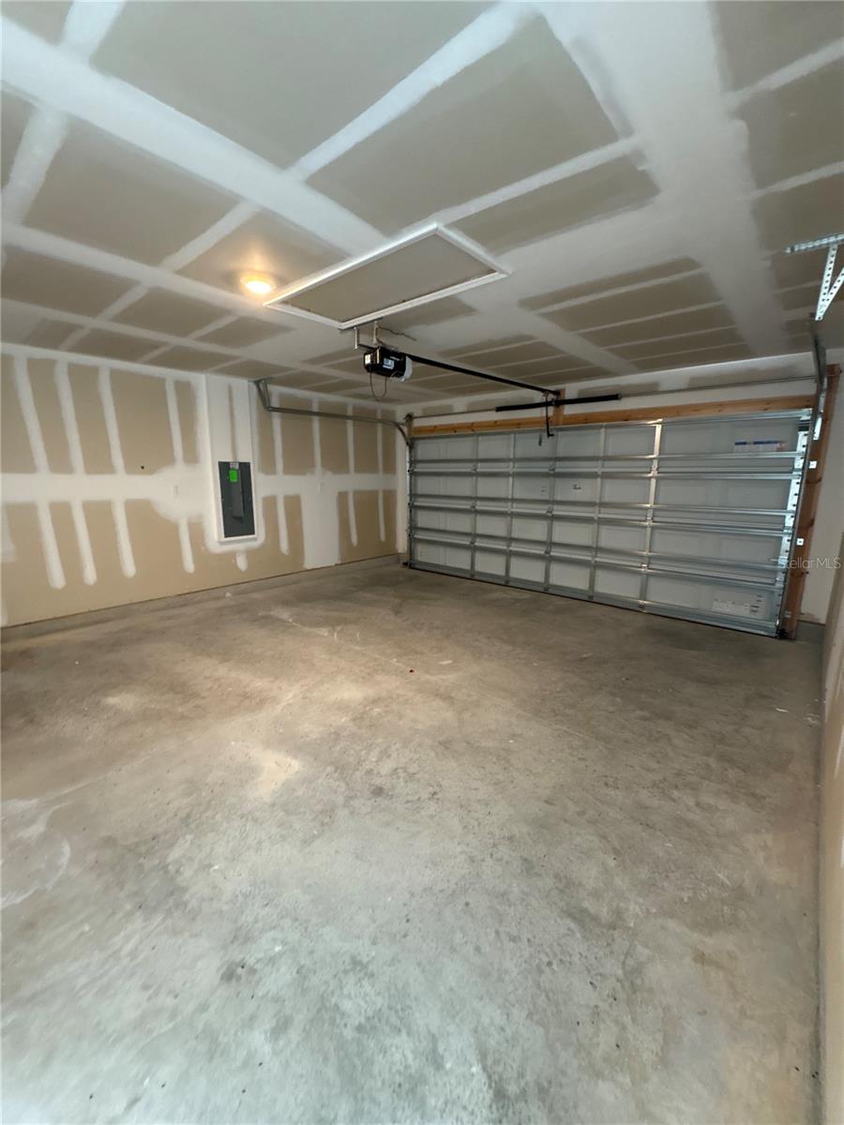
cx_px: 422
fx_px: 455
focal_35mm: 14
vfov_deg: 102.1
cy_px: 562
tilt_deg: -10.9
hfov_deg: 85.7
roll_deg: -2.3
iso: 800
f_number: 2.2
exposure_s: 1/60
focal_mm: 2.22
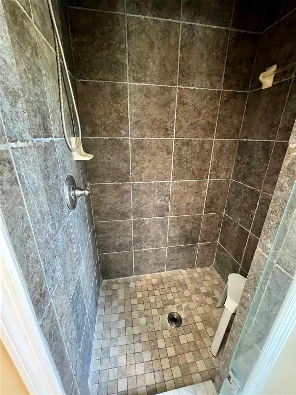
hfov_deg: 89.9
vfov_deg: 106.2
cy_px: 198
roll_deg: -0.3
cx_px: 148
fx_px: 148
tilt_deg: -21.3
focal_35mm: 13
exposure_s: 1/40
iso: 800
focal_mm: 1.57
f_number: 1.8
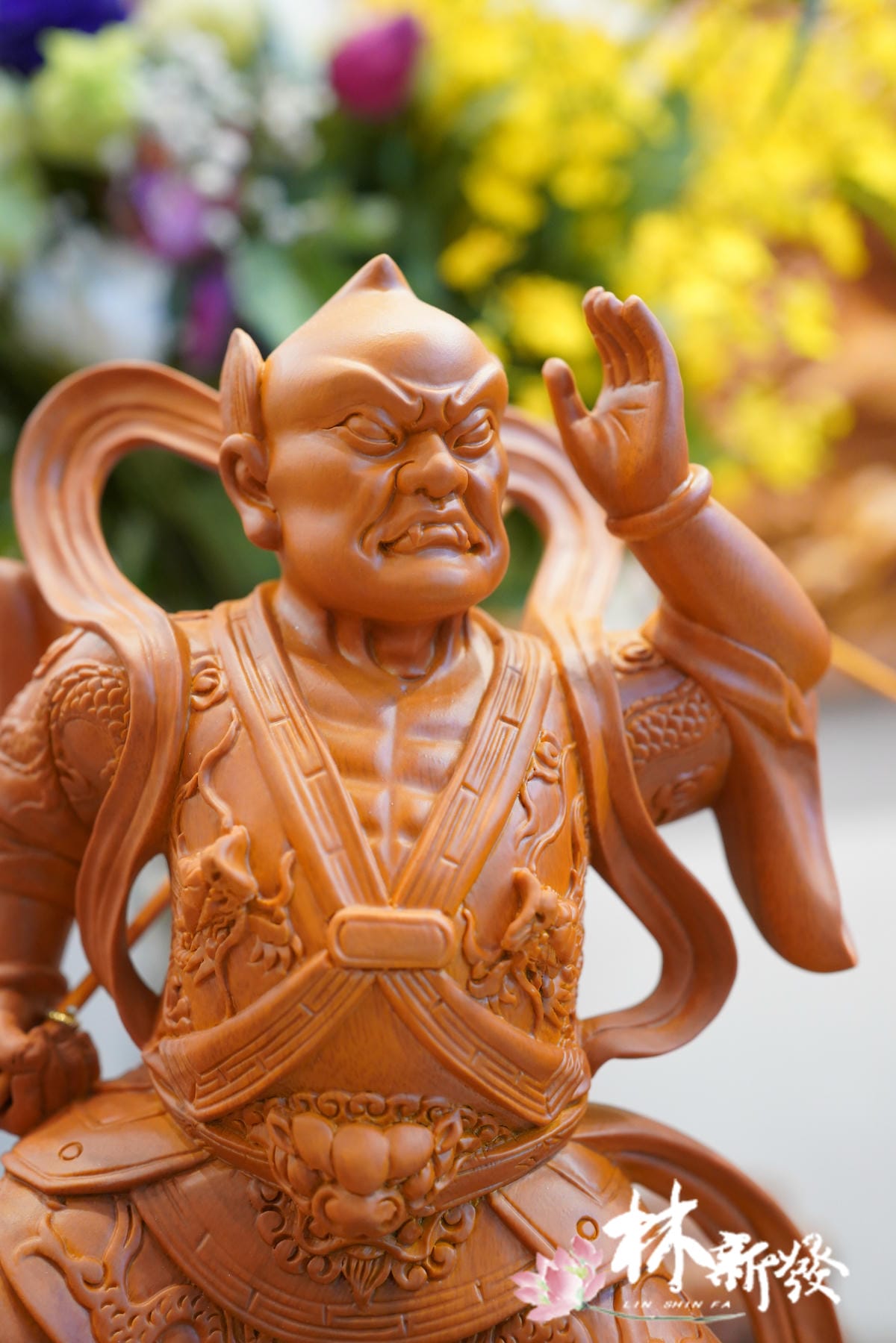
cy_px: 672
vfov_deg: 54.4
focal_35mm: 35
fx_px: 1307
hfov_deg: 37.9
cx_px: 448
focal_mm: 35
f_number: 4.5
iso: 3200
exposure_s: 1/80
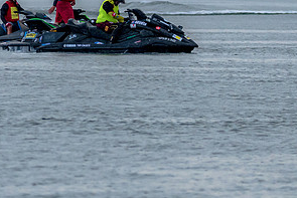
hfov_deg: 4.0
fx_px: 4275
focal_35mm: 518
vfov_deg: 2.7
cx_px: 81
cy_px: 11
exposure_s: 1/1000
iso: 800
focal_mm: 150
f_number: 5
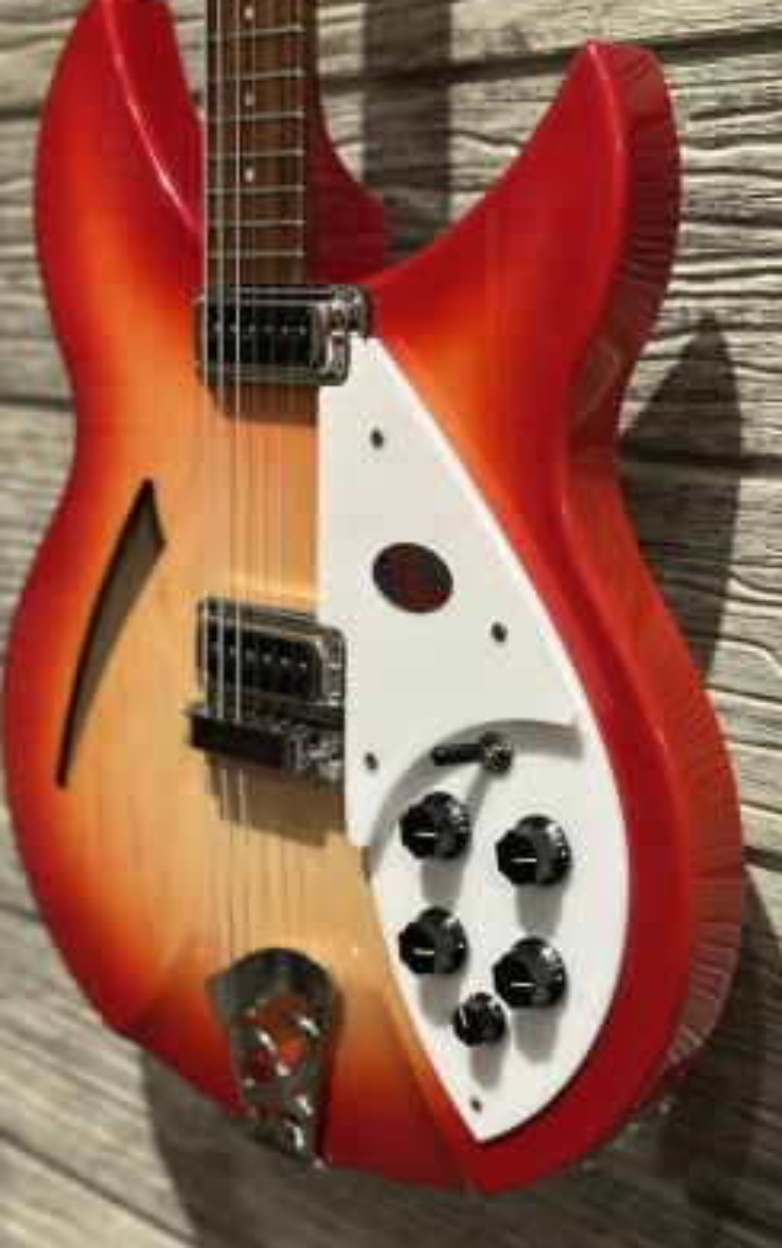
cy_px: 616
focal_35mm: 52
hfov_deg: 24.9
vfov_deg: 38.8
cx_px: 351
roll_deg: +0.8
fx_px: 1770
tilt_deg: -11.5
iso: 80
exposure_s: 1/60
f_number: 1.78
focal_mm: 6.86
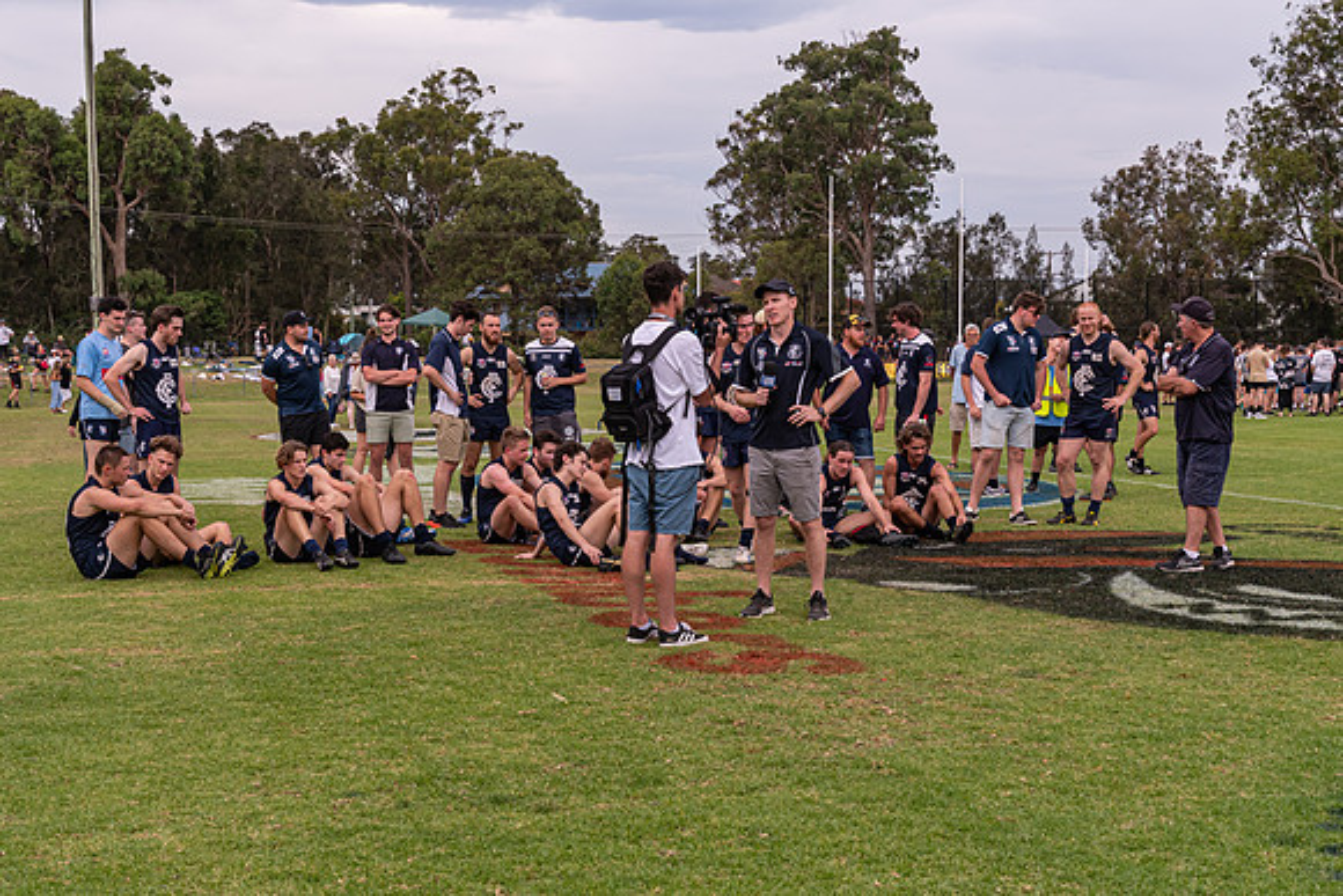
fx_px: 2127
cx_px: 672
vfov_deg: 23.8
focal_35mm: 57
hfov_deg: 35.0
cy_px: 448
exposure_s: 1/400
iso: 400
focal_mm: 38
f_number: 6.3
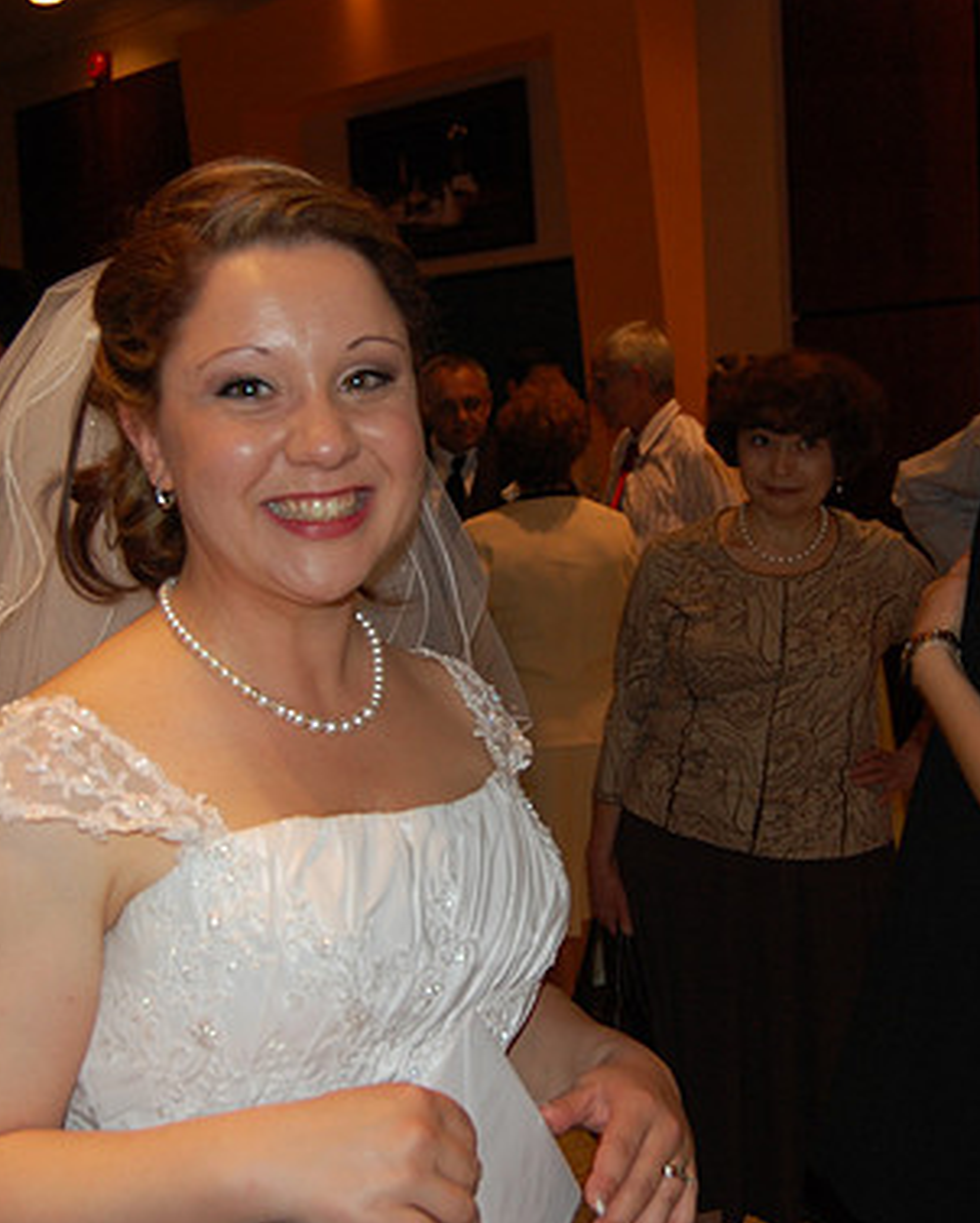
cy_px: 610
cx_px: 474
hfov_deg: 30.4
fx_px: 1801
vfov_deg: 37.5
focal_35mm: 50
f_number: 3.8
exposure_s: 1/60
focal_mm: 23
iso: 400
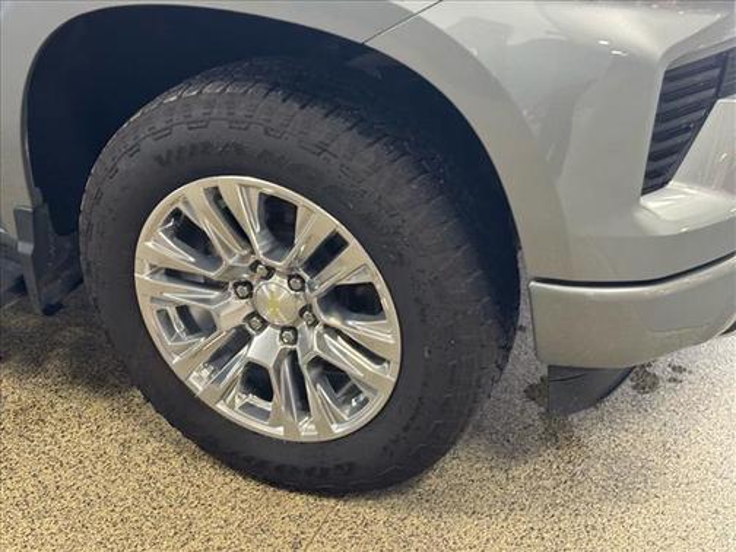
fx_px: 1021
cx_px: 368
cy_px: 276
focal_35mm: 48
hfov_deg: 39.7
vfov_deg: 30.3
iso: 250
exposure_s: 1/60
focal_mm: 6.76
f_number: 1.78
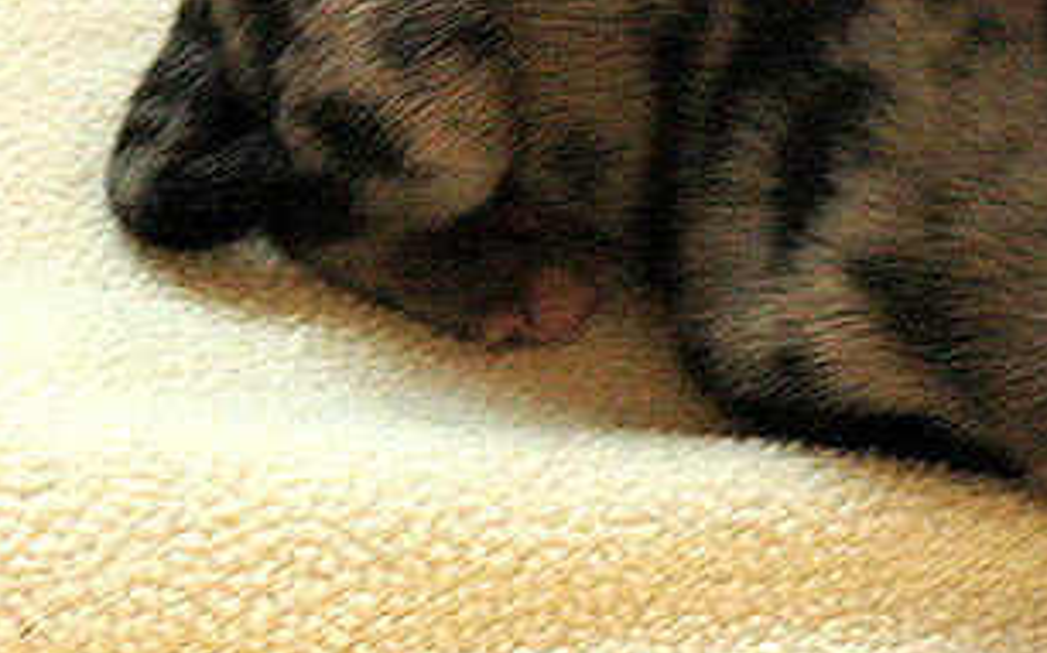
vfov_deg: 10.4
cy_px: 231
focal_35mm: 126
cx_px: 910
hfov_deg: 16.4
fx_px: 3594
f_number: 5.6
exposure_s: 1/125
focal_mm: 42
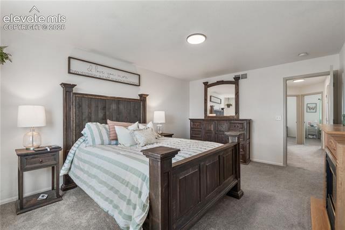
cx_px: 172
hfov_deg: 96.8
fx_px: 153
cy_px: 115
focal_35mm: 16
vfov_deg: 73.7
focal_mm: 16
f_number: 9
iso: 200
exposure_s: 1/13
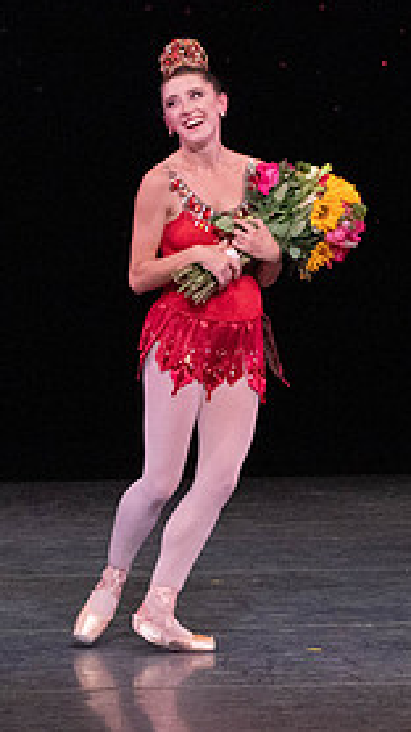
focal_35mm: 734
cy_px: 352
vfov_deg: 2.9
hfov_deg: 1.7
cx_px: 300
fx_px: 14247
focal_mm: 336
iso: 16000
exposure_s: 1/500
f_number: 14
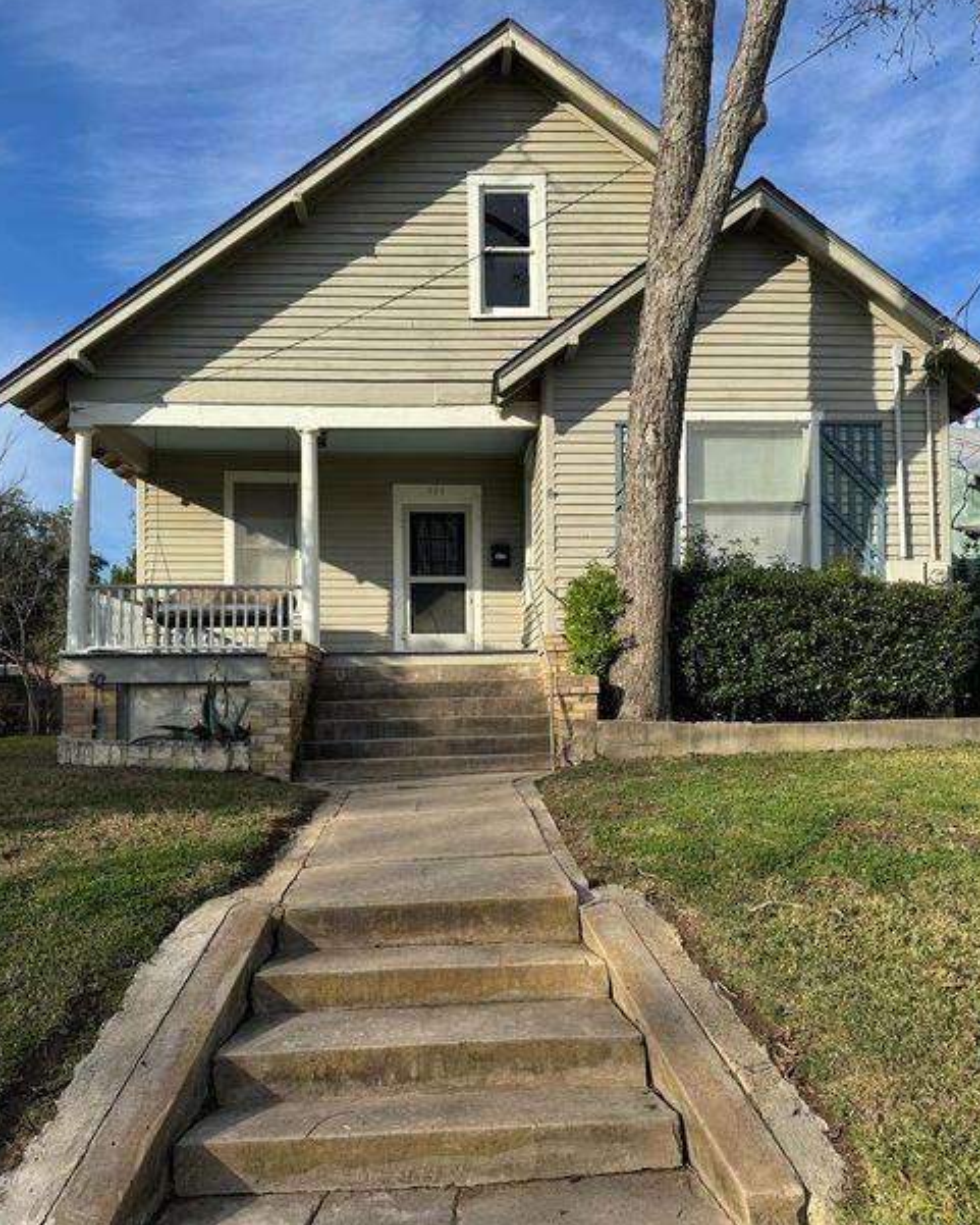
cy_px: 670
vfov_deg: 65.9
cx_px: 501
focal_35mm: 26
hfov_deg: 54.9
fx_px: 942
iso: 80
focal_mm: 6.76
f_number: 1.78
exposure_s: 1/3802
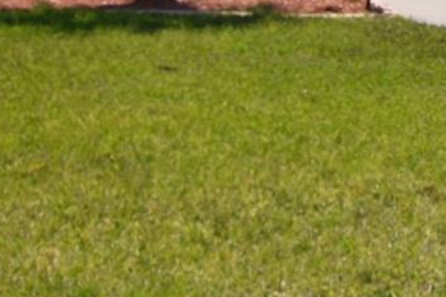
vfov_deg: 13.5
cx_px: 742
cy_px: -129
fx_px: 1189
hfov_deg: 18.0
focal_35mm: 96
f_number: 11
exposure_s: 1/200
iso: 100
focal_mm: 14
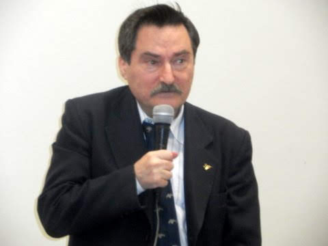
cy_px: 123
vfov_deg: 8.2
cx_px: 164
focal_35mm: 181
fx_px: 1715
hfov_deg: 10.9
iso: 1250
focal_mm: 32
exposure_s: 1/50
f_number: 5.9
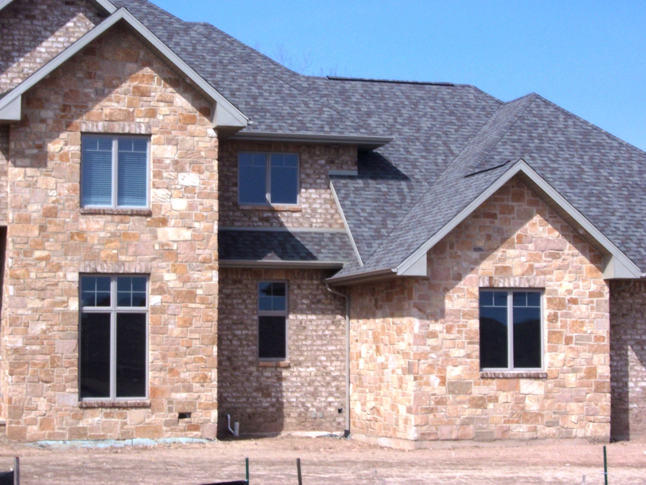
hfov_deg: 22.0
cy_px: 242
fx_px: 1661
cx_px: 323
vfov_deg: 16.6
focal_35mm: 89
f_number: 5.6
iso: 80
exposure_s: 1/180
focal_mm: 14.8
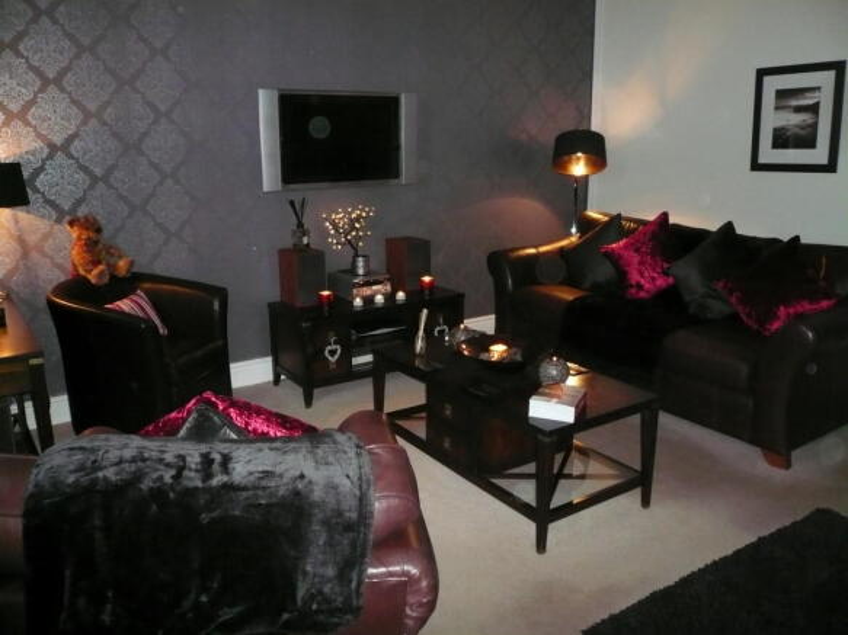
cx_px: 424
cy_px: 318
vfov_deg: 49.7
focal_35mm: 28
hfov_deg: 63.5
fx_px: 686
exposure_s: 1/30
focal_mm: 4.6
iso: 400
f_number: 2.8
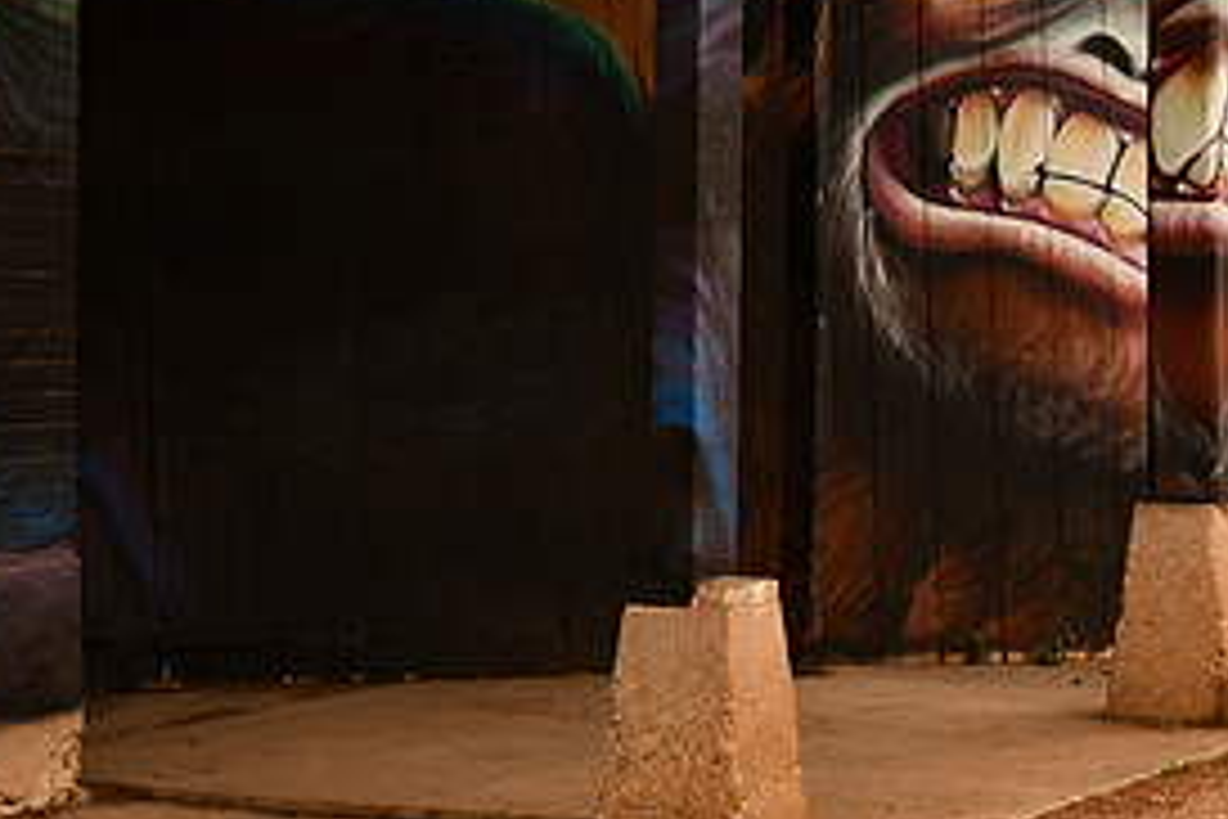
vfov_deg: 11.3
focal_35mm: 121
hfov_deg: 16.9
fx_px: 4127
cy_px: 227
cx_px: 594
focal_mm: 38
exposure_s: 1/250
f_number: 4.2
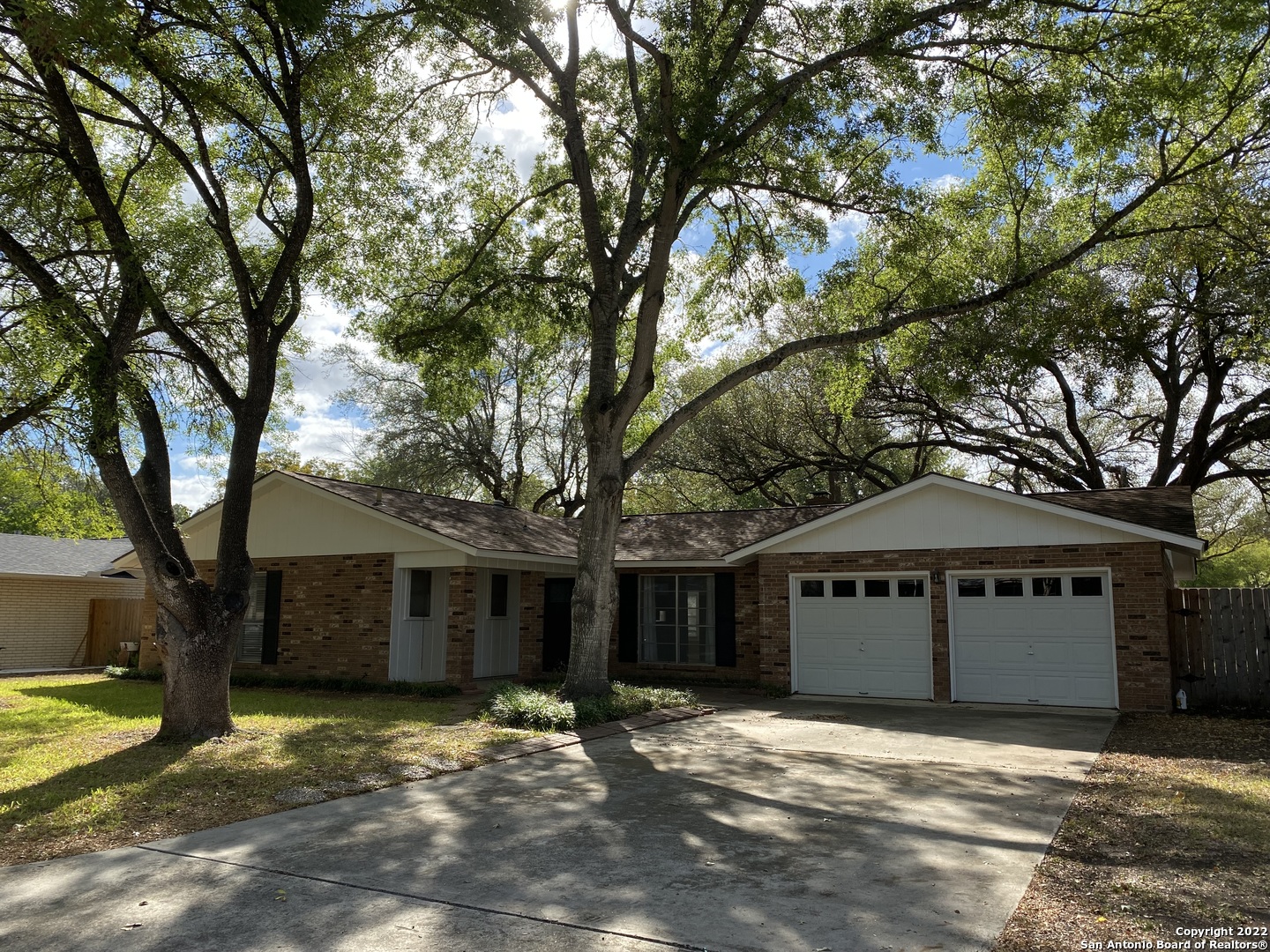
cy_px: 476
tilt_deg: +8.3
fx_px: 954
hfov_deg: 67.3
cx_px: 635
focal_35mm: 26
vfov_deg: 53.1
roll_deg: -1.2
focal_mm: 4.25
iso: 32
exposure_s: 1/1727
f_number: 1.8
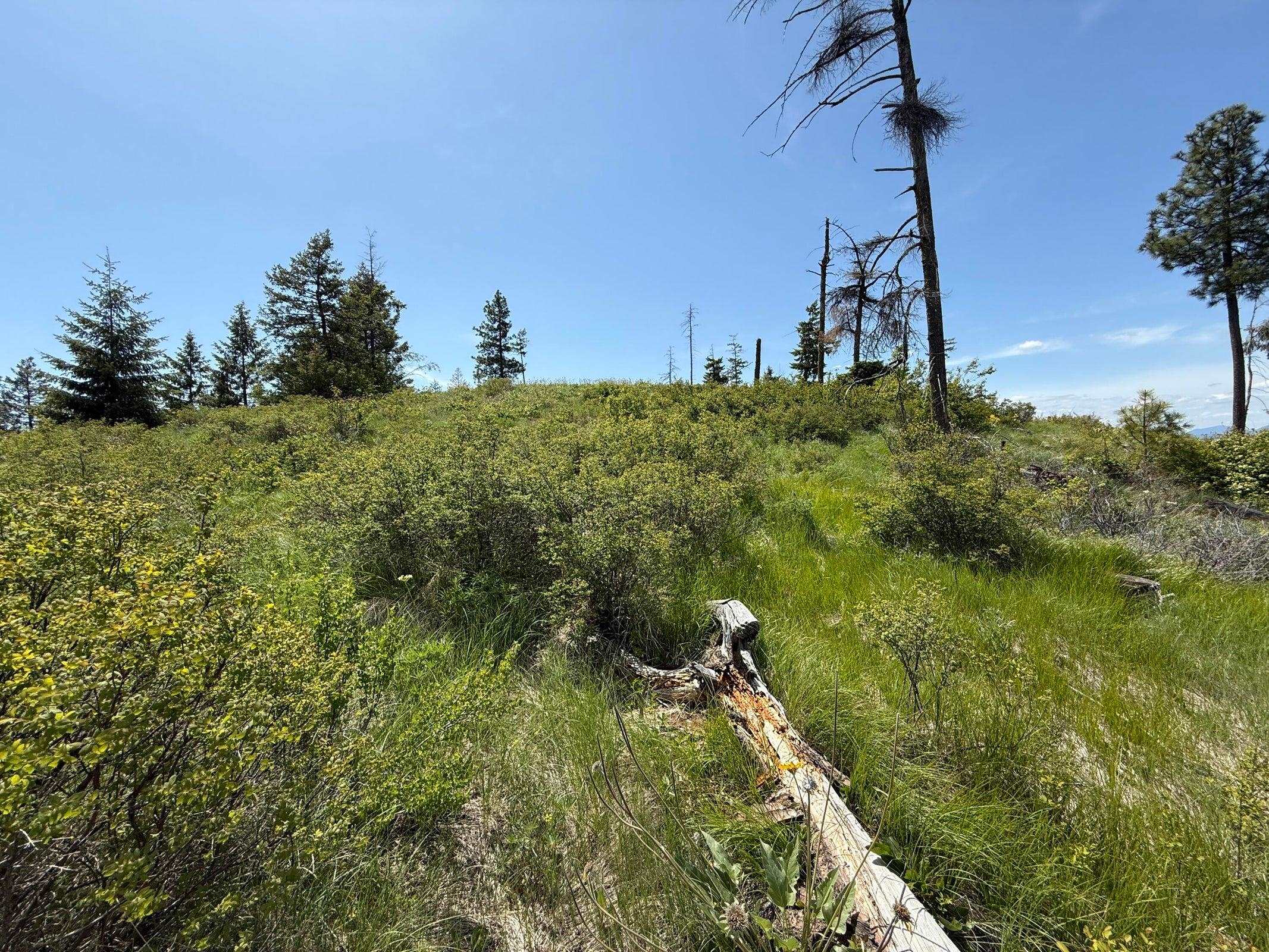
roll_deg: +3.0
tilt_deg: -1.0
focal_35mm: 14
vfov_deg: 85.7
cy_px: 476
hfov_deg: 102.1
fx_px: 513
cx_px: 634
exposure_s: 1/1534
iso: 50
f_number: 2.2
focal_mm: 2.22
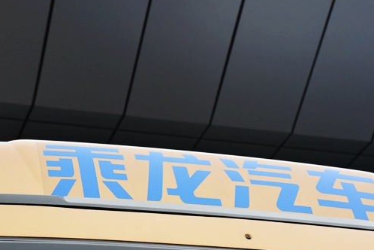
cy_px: 152
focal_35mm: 131
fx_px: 1361
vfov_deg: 10.5
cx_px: 208
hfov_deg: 15.6
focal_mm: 78
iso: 5000
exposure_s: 1/1600
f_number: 8
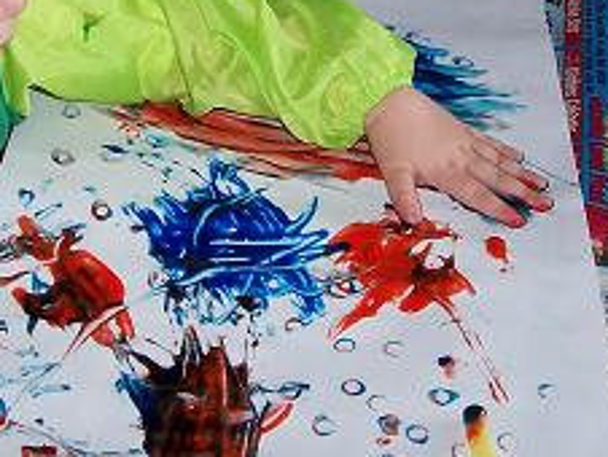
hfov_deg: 23.5
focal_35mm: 83
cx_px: 231
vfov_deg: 17.7
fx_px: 1459
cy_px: 90
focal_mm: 5.6
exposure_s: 1/60
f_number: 2.8
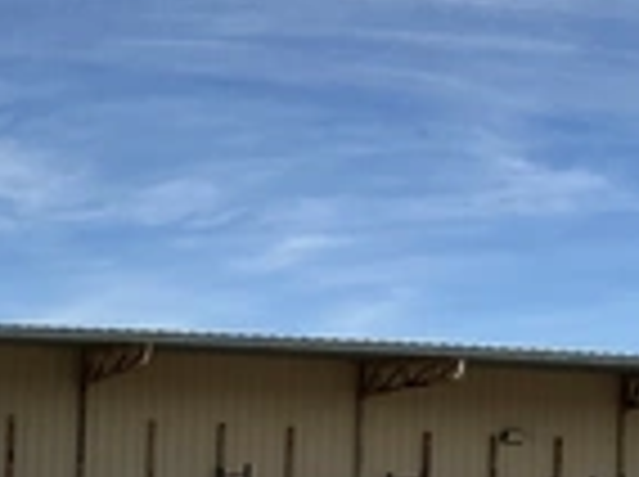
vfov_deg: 17.9
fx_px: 1456
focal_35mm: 79
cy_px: 526
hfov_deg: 22.1
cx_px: -202
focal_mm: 3
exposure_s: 1/2227
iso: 25
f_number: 1.8
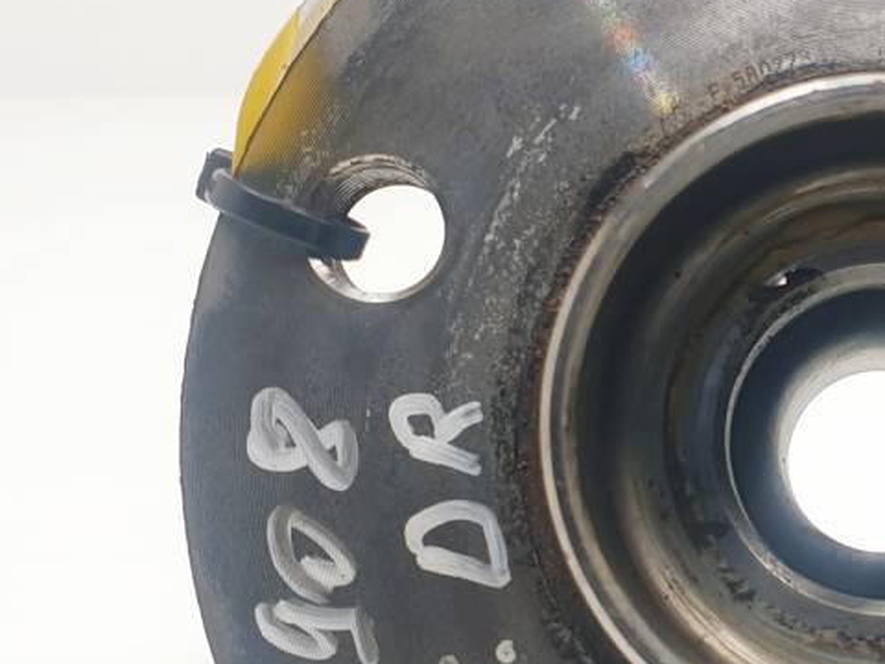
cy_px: 439
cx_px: 867
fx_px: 1994
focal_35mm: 78
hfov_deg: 24.0
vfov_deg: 18.8
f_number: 2.4
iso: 50
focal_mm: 4.3
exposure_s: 1/238
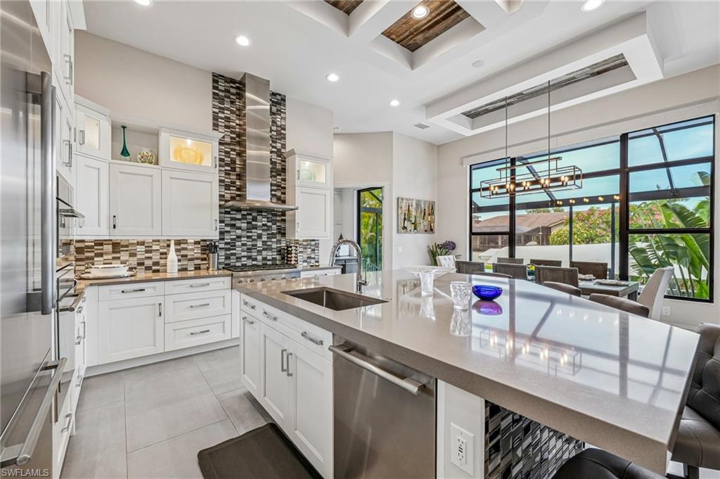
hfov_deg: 104.3
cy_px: 240
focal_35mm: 14
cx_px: 360
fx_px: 280
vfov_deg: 81.1
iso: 400
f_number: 8
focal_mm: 14
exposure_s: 1/30
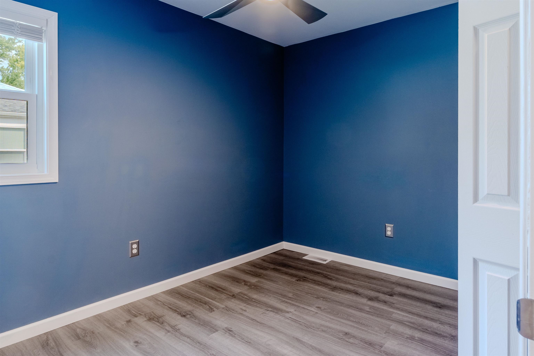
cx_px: 267
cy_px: 178
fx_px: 311
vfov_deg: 59.5
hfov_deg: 81.2
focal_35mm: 21
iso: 640
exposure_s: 1/200
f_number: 9
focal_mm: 14
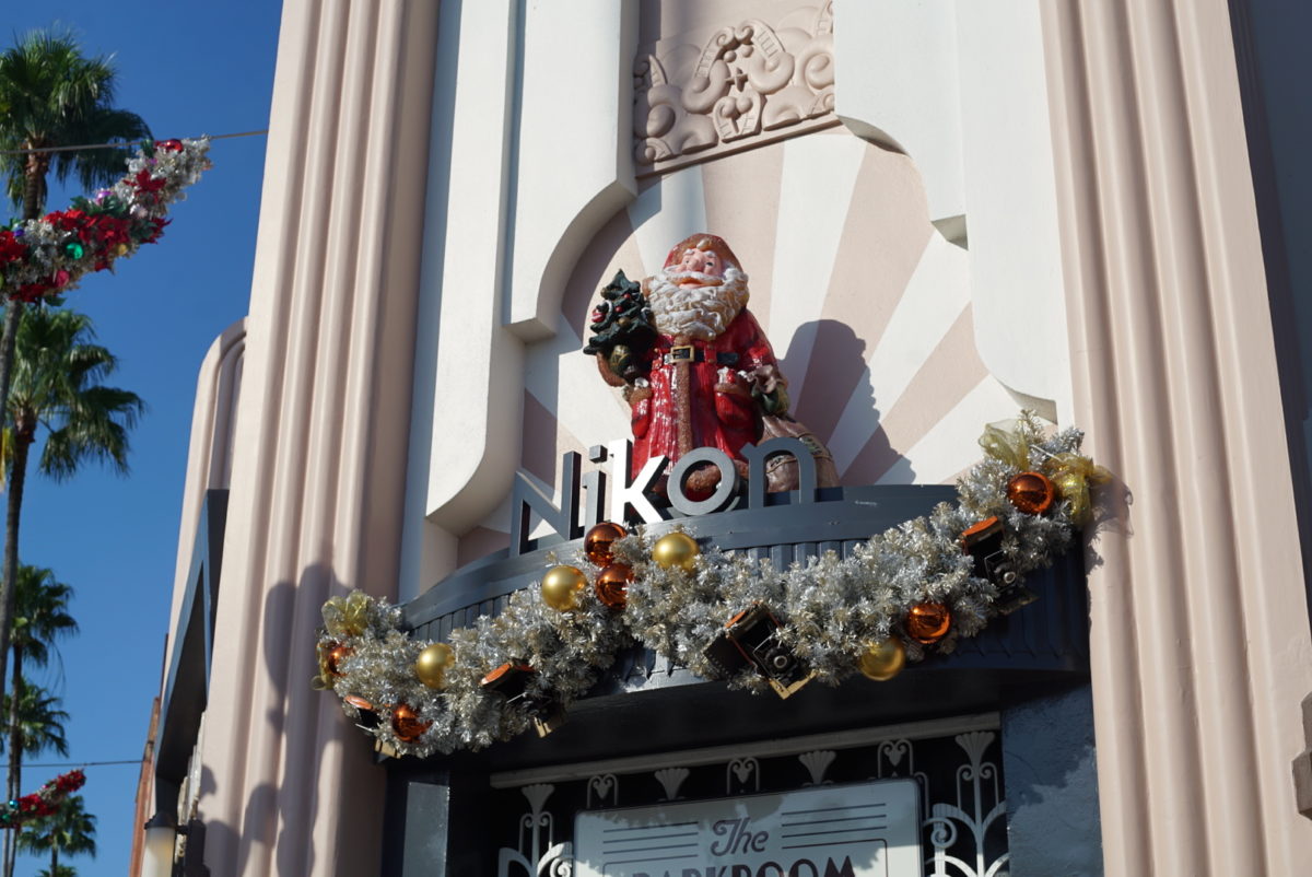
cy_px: 438
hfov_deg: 39.6
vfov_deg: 27.0
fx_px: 1823
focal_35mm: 50
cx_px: 656
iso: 100
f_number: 7.1
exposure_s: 1/500
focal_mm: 50
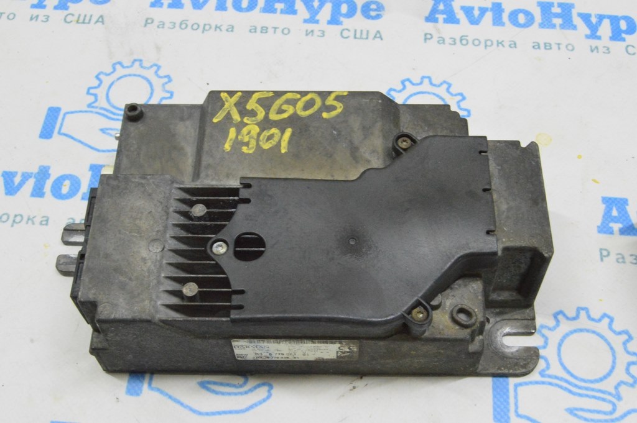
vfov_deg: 28.9
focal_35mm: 46
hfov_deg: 42.4
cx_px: 318
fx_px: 822
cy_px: 212
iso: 6400
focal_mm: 31
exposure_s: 1/20
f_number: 20
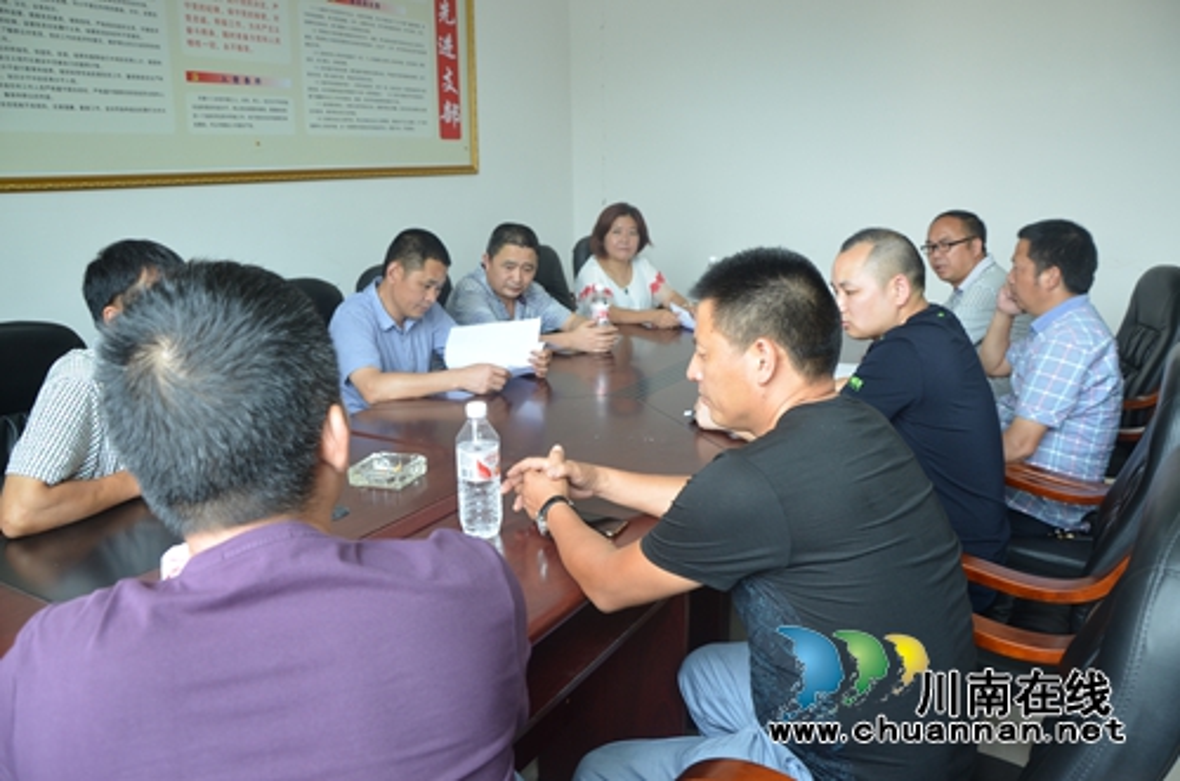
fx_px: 883
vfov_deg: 47.7
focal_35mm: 27
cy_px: 390
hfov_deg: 67.5
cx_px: 590
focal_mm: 18
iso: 400
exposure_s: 1/60
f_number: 4
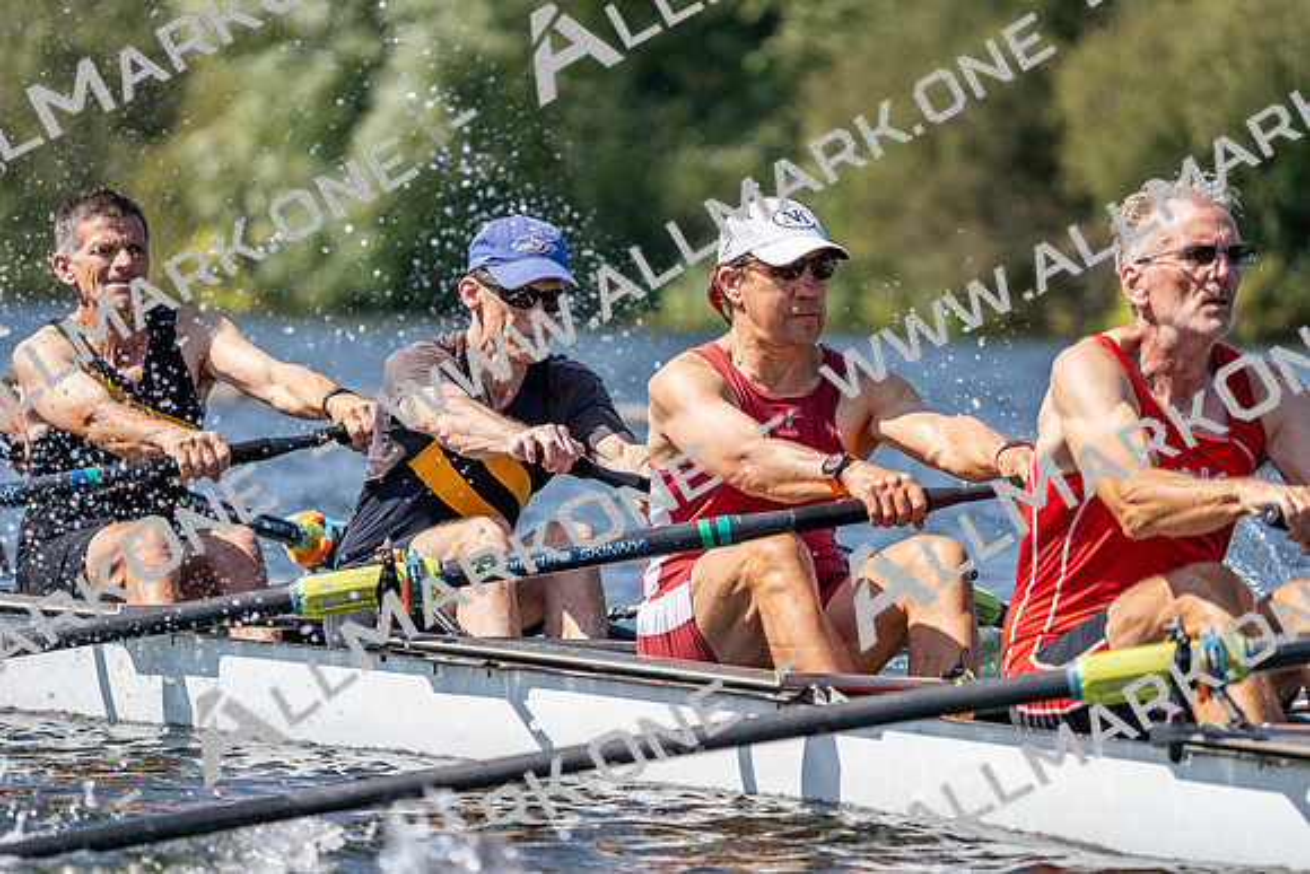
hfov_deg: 7.0
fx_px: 10737
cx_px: 655
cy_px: 437
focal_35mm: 295
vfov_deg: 4.7
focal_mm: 295
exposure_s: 1/2000
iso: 320
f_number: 5.6
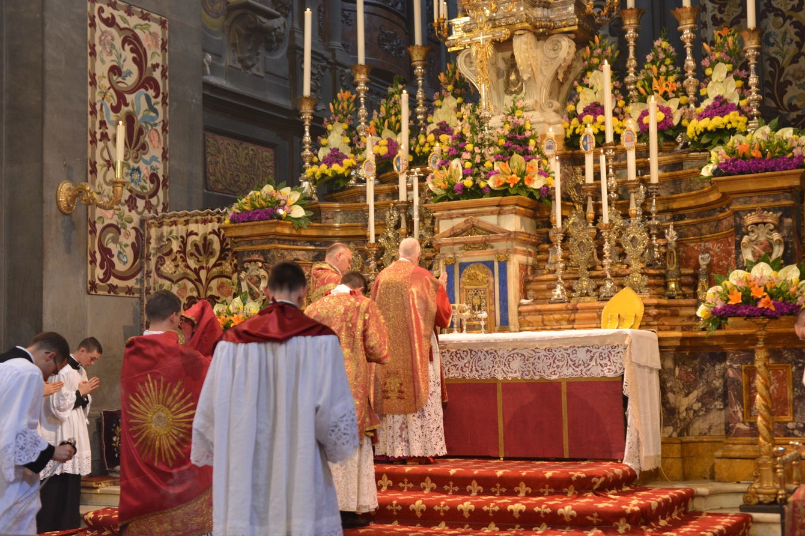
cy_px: 265
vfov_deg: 26.5
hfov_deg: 38.9
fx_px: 1140
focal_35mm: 51
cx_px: 408
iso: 1250
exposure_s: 1/60
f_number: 4
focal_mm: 50
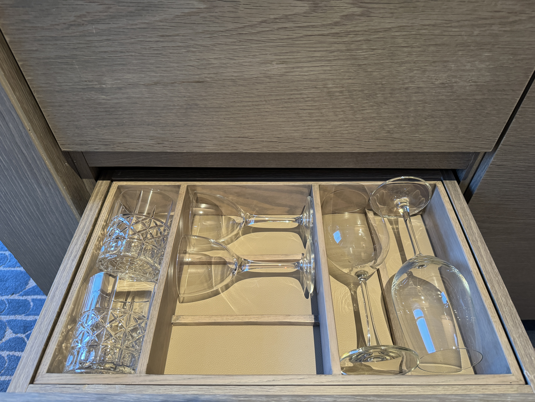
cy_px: 201
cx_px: 268
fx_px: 371
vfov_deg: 56.8
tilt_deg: -47.6
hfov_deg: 71.6
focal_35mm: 24
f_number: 1.78
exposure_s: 1/50
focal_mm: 6.86
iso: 320
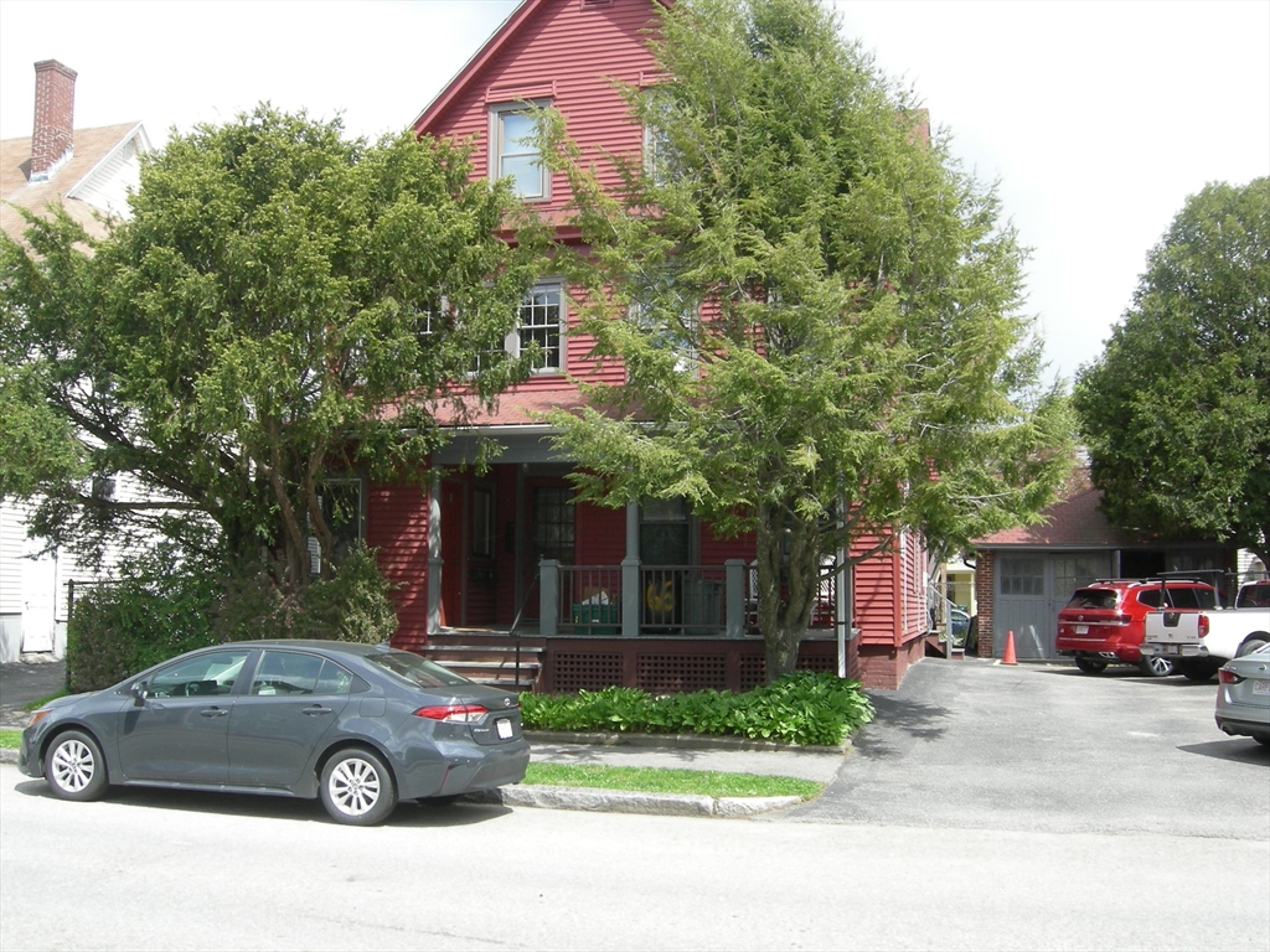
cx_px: 635
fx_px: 1321
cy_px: 476
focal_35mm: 36
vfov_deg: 39.7
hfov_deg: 51.4
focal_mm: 7.5
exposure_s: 1/176
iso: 64
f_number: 4.8
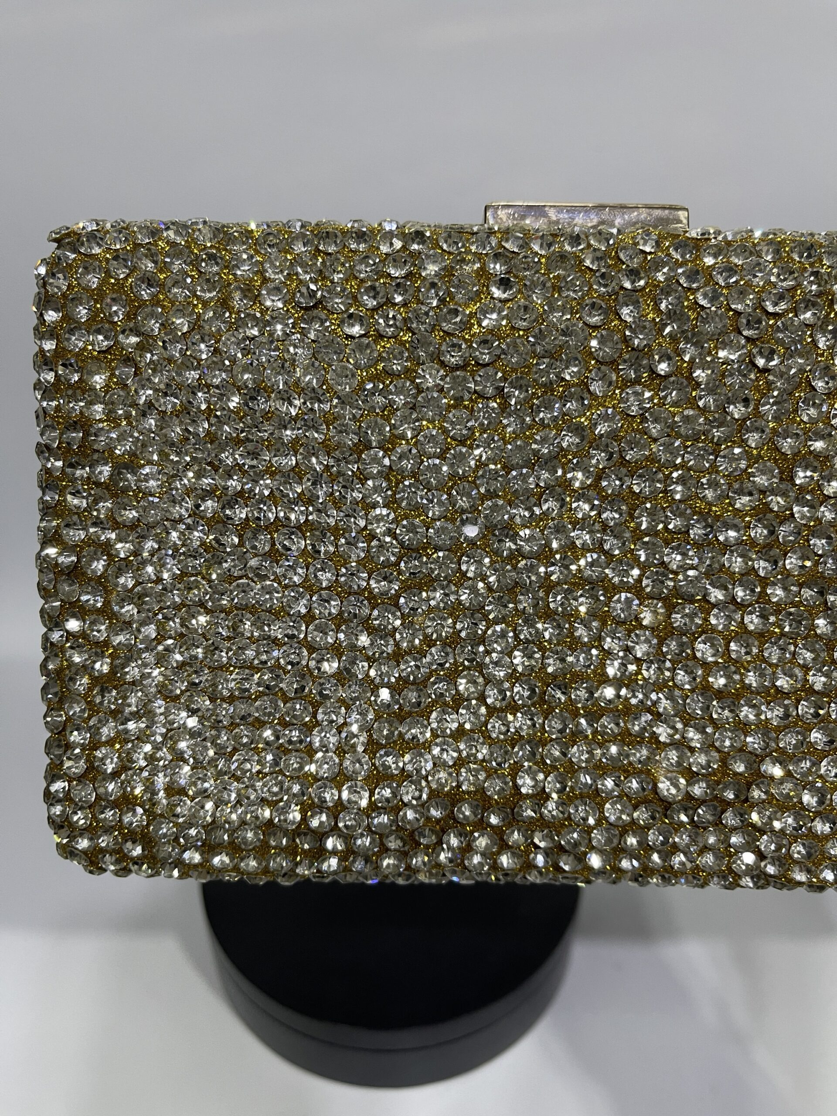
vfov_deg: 69.4
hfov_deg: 54.9
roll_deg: +0.0
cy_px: 558
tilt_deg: -32.9
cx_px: 418
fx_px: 806
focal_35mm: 25
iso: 125
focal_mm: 5.1
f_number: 1.6
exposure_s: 1/50
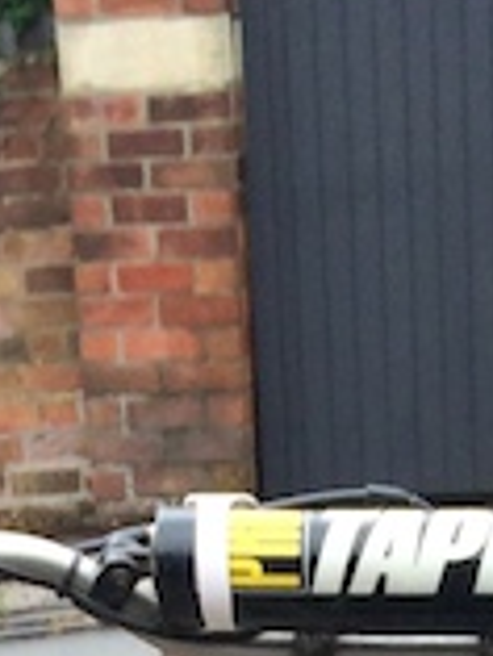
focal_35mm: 189
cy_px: 2010
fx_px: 3584
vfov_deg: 8.6
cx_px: 468
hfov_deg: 7.8
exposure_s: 1/855
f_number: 2.2
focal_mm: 4.15
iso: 32
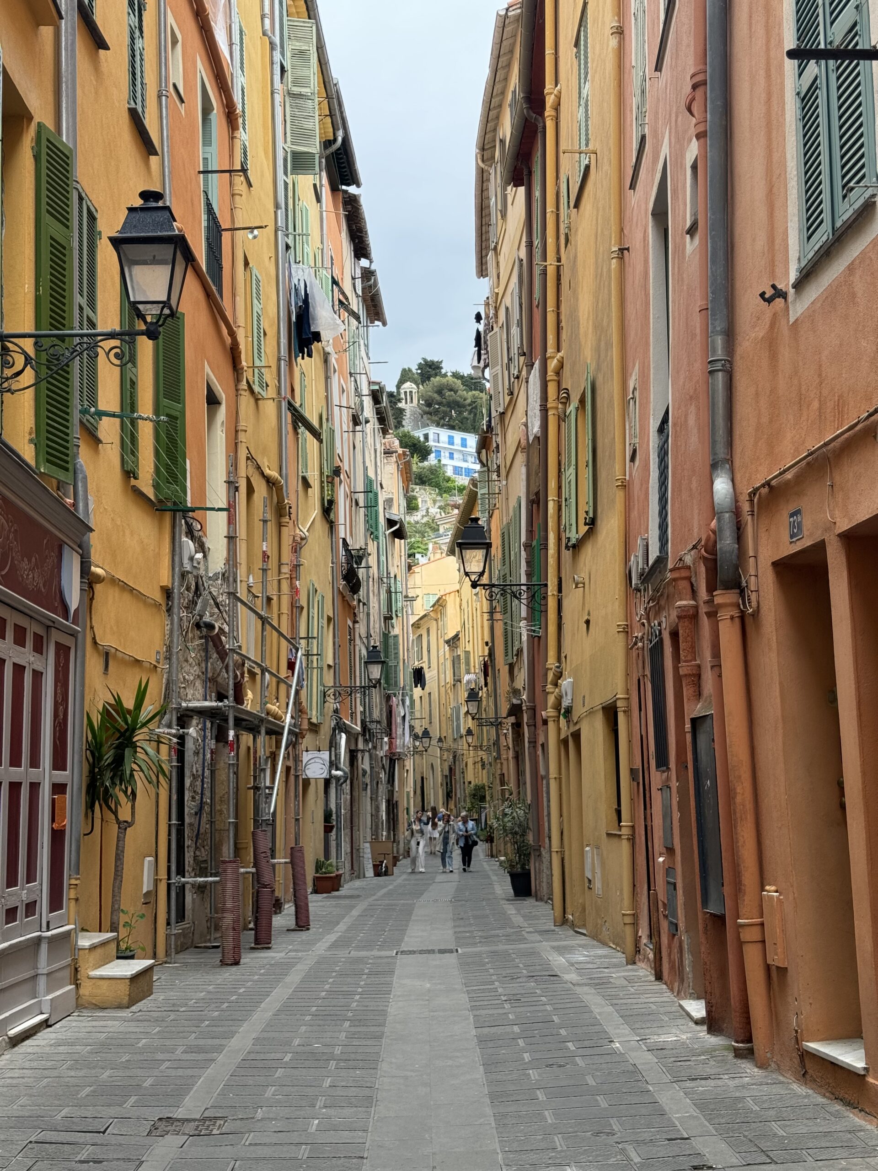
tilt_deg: +7.4
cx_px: 439
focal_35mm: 48
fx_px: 1623
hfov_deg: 30.3
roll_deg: +0.5
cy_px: 586
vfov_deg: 39.7
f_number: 1.78
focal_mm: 6.76
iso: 64
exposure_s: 1/651
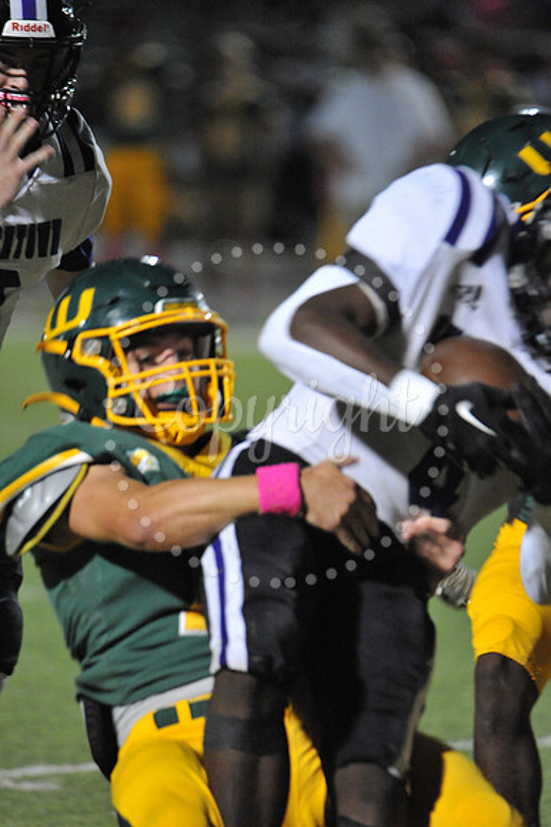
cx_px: 276
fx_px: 11492
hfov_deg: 2.7
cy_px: 414
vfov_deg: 4.1
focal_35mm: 500
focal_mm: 500
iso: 6400
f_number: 7.1
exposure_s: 1/200
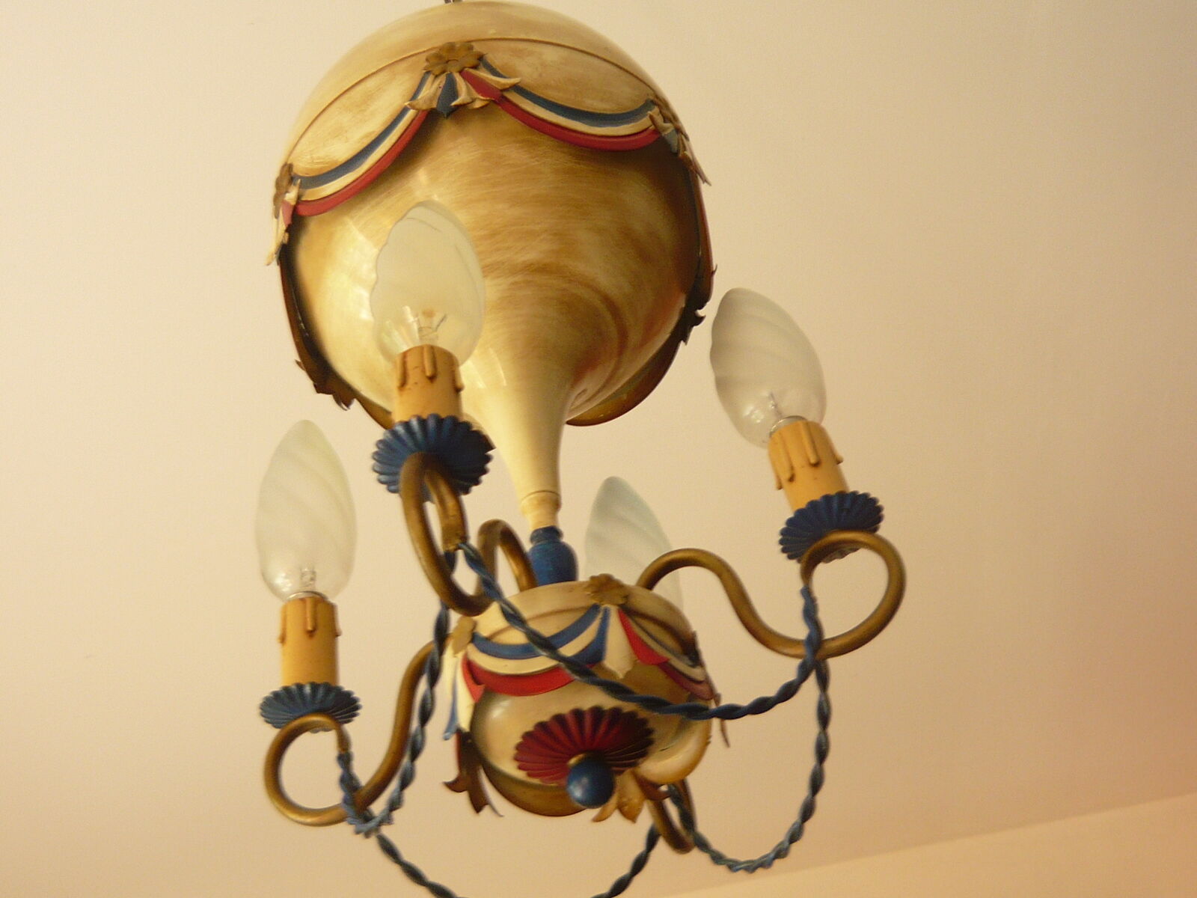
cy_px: 449
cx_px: 598
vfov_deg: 29.7
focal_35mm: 49
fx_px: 1694
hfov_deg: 38.9
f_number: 2.8
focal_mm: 5.5
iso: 125
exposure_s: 1/30
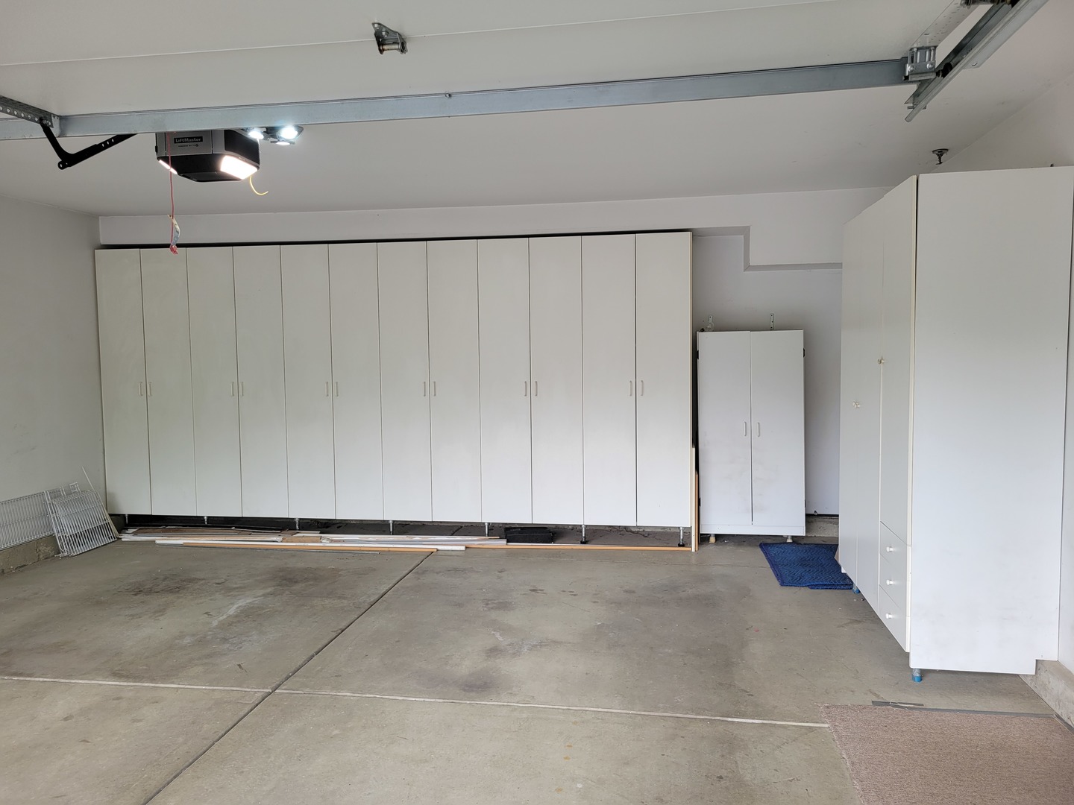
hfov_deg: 67.3
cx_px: 537
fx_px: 807
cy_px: 402
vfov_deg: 53.1
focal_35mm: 26
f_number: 1.8
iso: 50
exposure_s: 1/120
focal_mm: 5.4
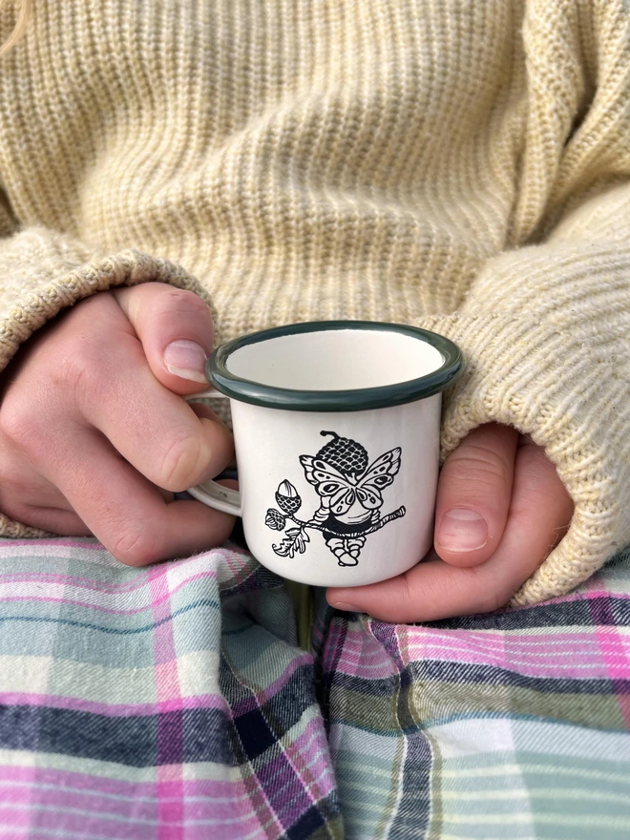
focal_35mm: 26
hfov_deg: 53.1
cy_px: 420
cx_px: 315
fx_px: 631
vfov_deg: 67.3
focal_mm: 5.1
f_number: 1.6
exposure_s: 1/1441
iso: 50
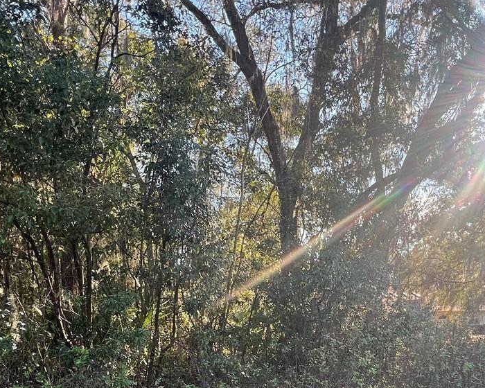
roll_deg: +2.2
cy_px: 321
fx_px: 416
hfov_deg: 59.2
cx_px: 318
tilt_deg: -0.6
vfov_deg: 46.8
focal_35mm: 29
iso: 32
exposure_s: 1/217
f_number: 1.8
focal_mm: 1.57
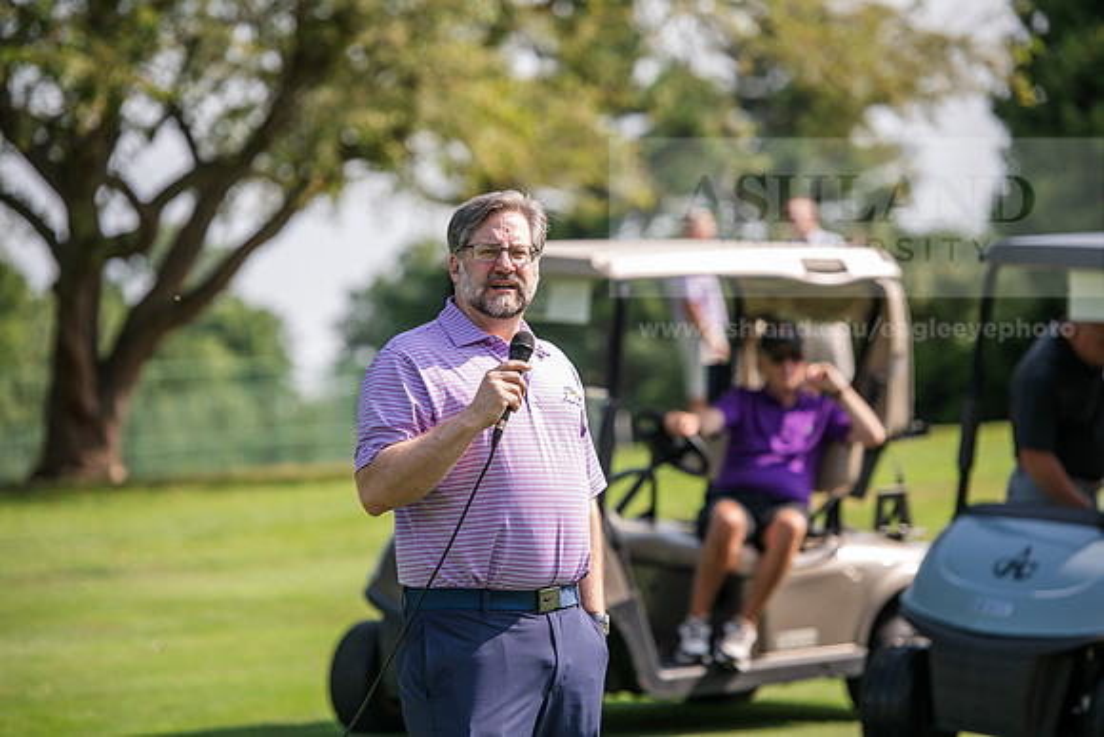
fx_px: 5061
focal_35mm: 165
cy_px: 368
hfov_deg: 12.4
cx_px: 552
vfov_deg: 8.3
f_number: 3.5
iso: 80
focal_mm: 165
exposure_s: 1/400
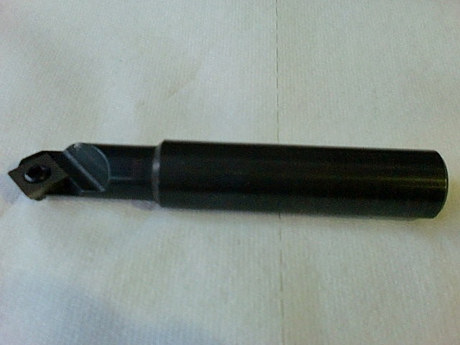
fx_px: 465
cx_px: 230
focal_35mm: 35
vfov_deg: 40.7
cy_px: 172
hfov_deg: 52.6
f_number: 3.1
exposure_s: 1/60
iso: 500
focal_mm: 6.3
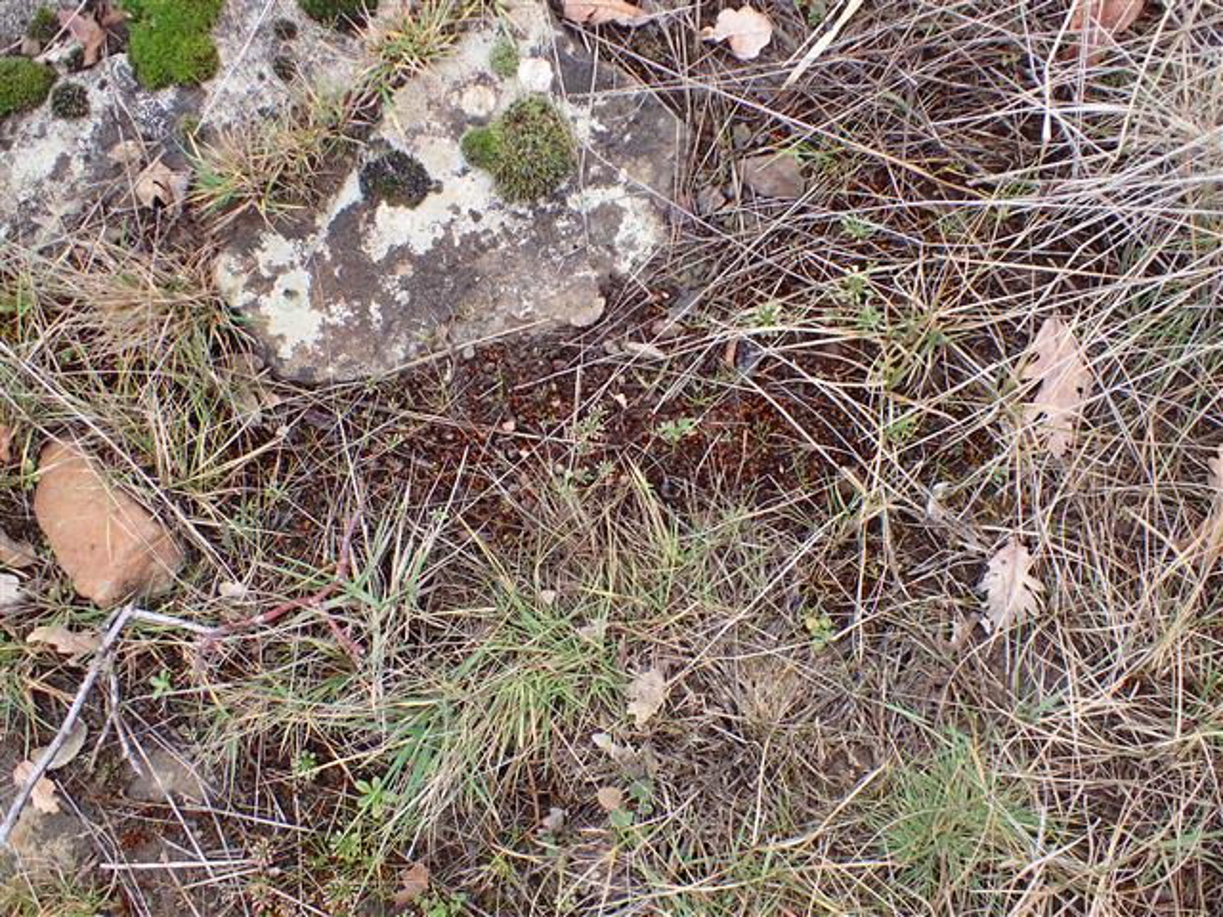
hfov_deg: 60.0
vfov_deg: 46.8
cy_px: 458
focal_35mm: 30
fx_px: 1060
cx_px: 612
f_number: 2.3
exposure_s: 1/200
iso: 100
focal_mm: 5.5
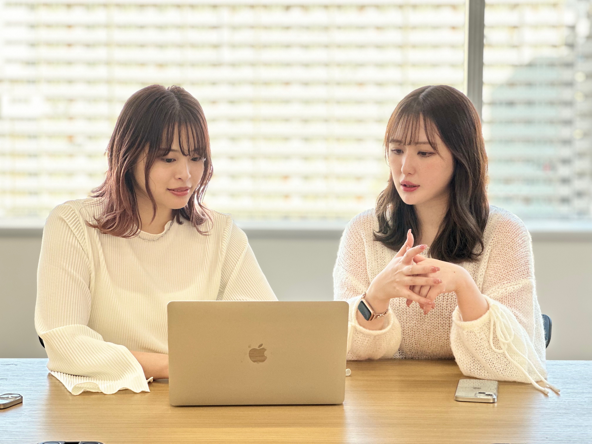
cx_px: 296
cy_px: 222
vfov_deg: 19.1
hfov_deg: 25.3
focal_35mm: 77
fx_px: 1317
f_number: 2.8
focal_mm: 9
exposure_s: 1/121
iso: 64
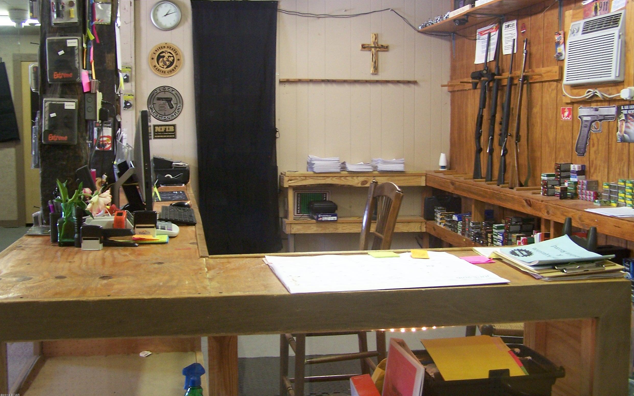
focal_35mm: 42
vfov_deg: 30.5
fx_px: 726
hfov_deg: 47.2
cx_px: 329
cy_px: 163
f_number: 2.8
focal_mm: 6.3
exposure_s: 1/15
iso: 140
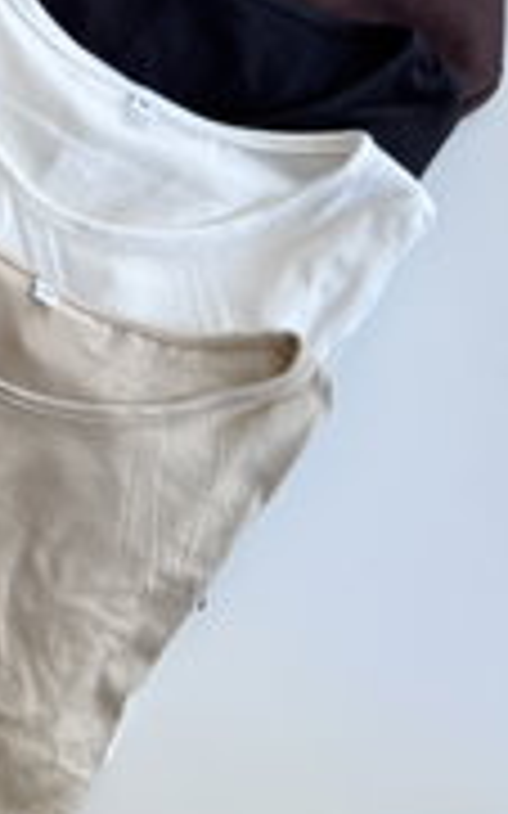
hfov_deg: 15.7
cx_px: -306
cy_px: 29
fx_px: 1663
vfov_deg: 26.3
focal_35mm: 75
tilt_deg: -83.2
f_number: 1.78
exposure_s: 1/121
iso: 100
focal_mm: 6.76
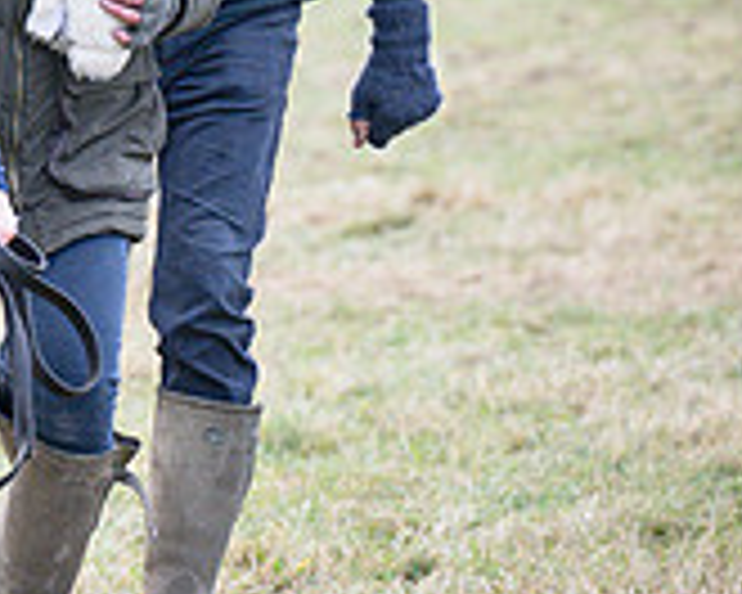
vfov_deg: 2.1
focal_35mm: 733
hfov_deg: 2.6
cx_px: 83
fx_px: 16097
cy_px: 27
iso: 400
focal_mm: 115
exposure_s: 1/1600
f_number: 2.8
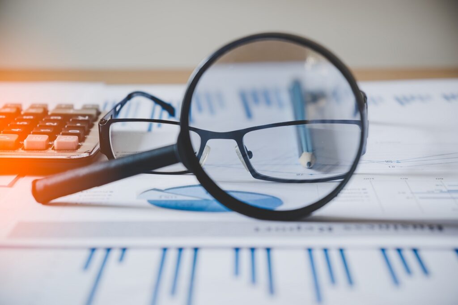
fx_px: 1056
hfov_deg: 24.5
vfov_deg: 16.4
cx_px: 229
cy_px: 152
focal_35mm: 83
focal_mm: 55
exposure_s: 1/10
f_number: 4
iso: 200
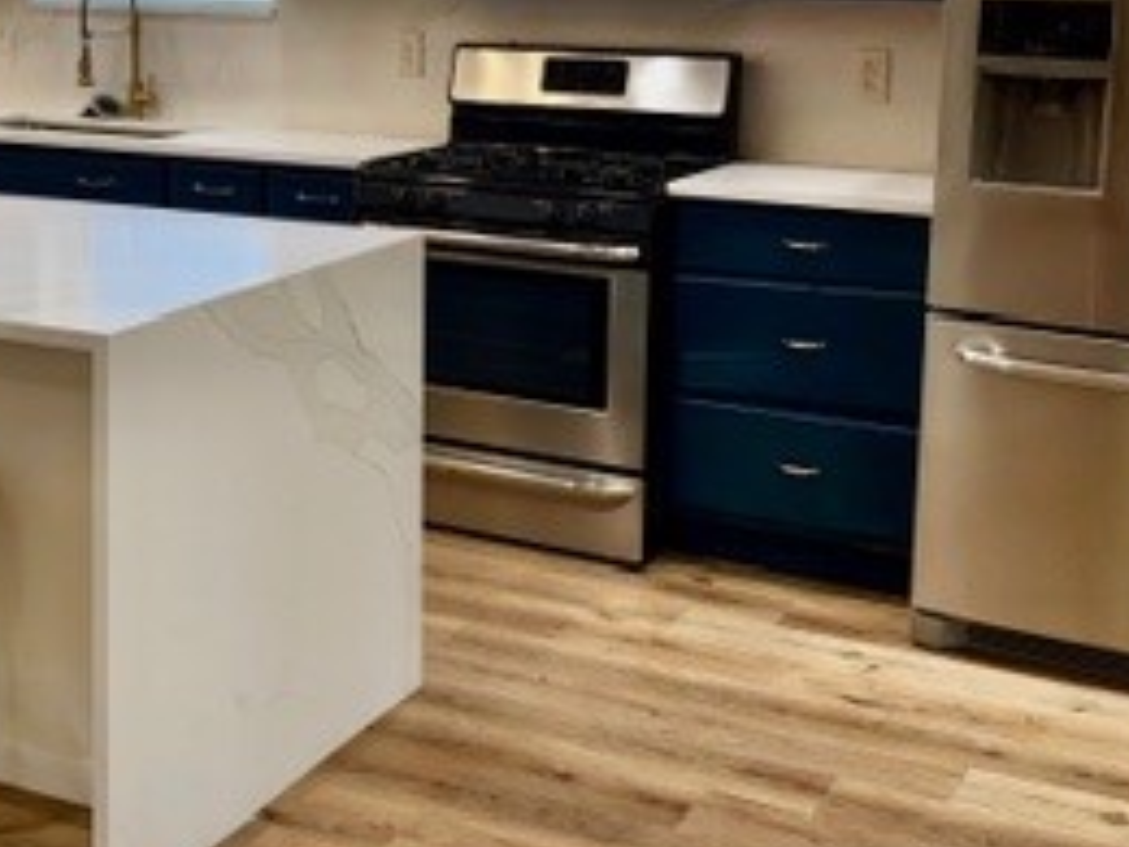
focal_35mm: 59
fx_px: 1924
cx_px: 143
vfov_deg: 24.3
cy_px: 130
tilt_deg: -6.2
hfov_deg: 31.4
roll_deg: -0.1
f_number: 1.8
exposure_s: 1/165
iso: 160
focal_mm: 6.93
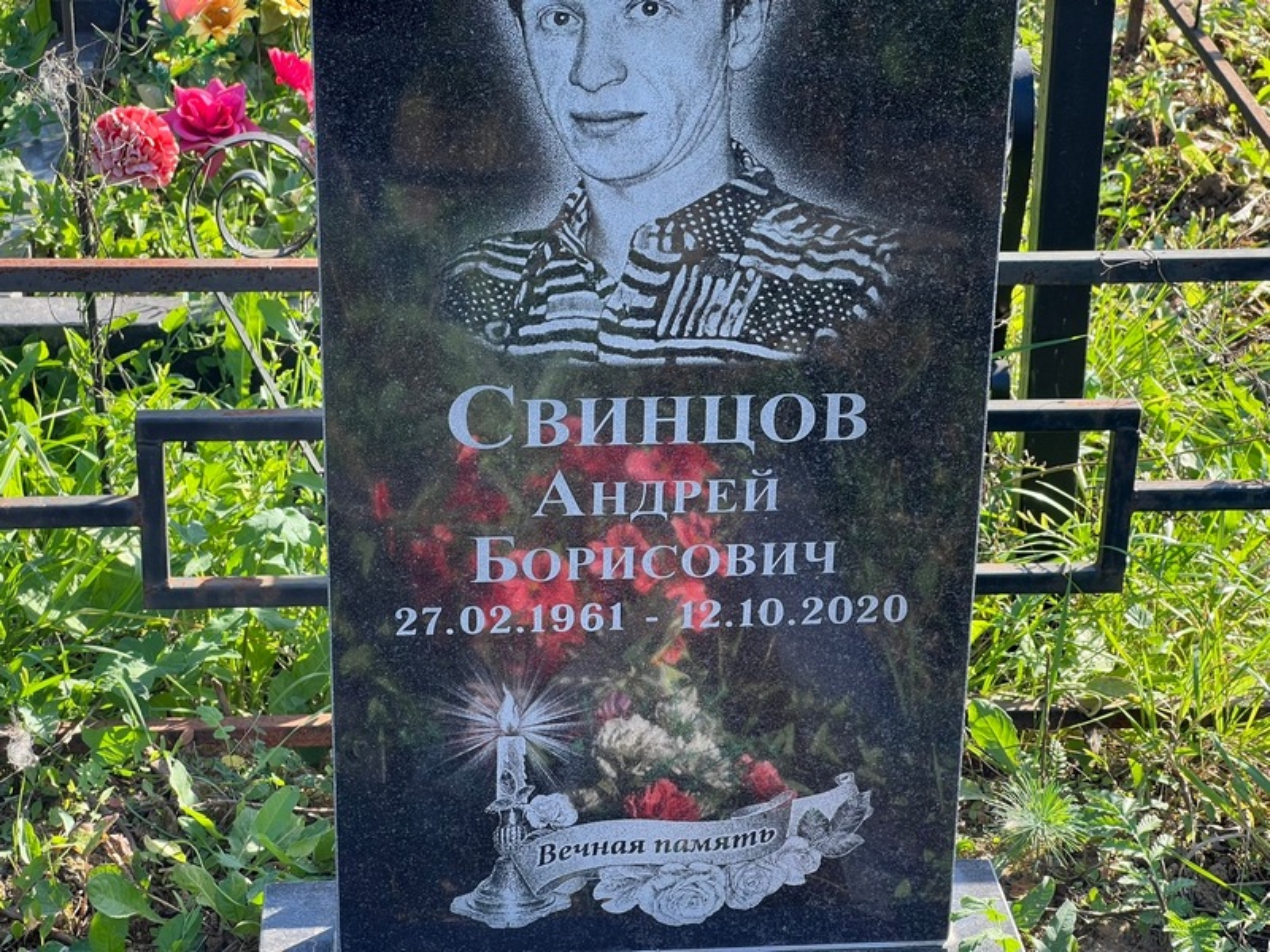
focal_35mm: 77
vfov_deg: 19.1
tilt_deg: -25.3
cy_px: 476
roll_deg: -1.4
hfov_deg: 25.3
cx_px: 635
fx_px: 2825
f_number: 2.8
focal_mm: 9
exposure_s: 1/123
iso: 32
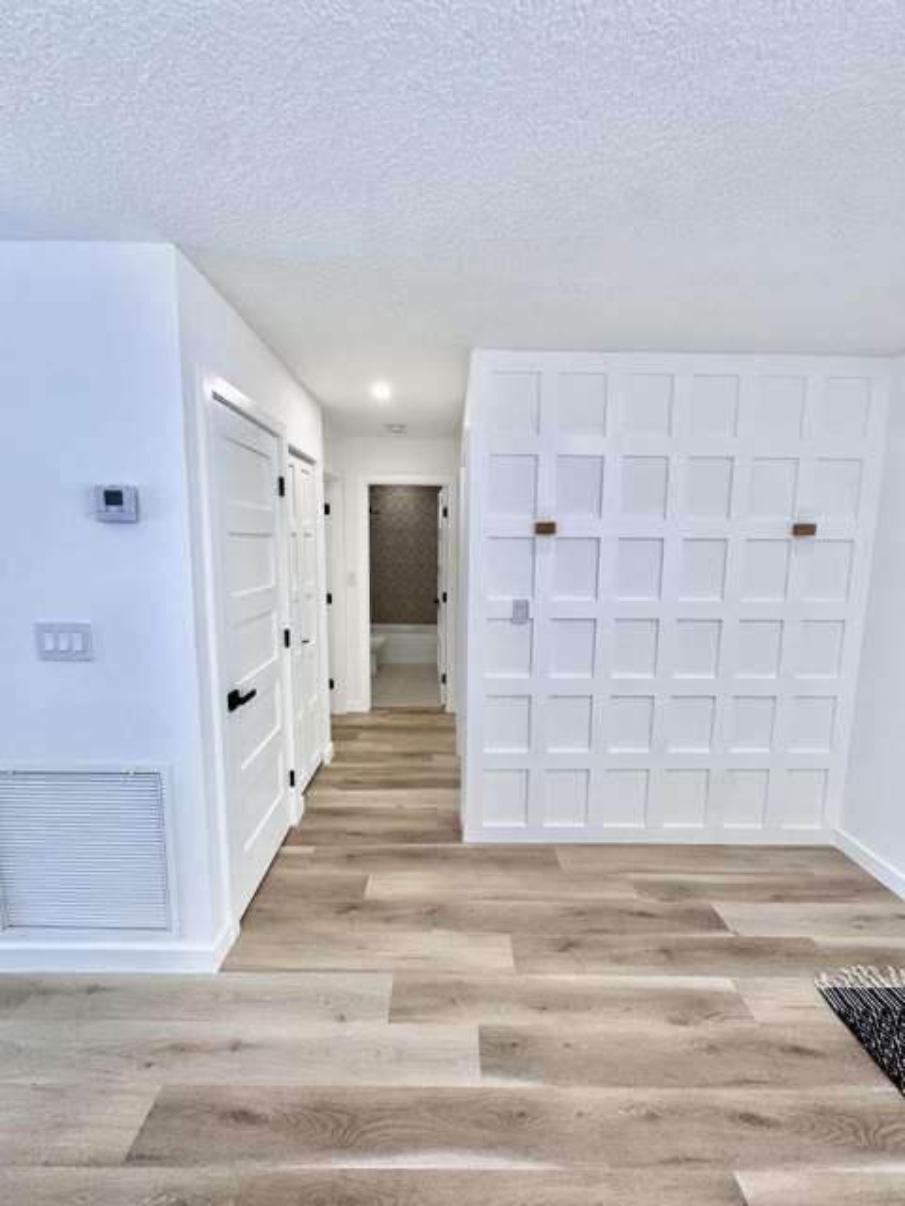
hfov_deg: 85.7
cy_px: 603
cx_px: 452
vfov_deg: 102.1
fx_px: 488
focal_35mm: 14
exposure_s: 1/120
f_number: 2.2
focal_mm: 2.22
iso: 100
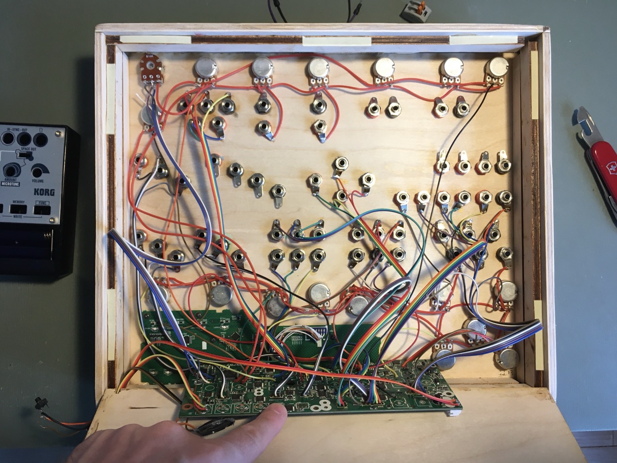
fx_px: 517
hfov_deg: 61.7
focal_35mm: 29
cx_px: 308
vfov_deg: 48.2
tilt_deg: -86.0
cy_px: 232
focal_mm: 4.15
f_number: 2.2
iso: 40
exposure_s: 1/33
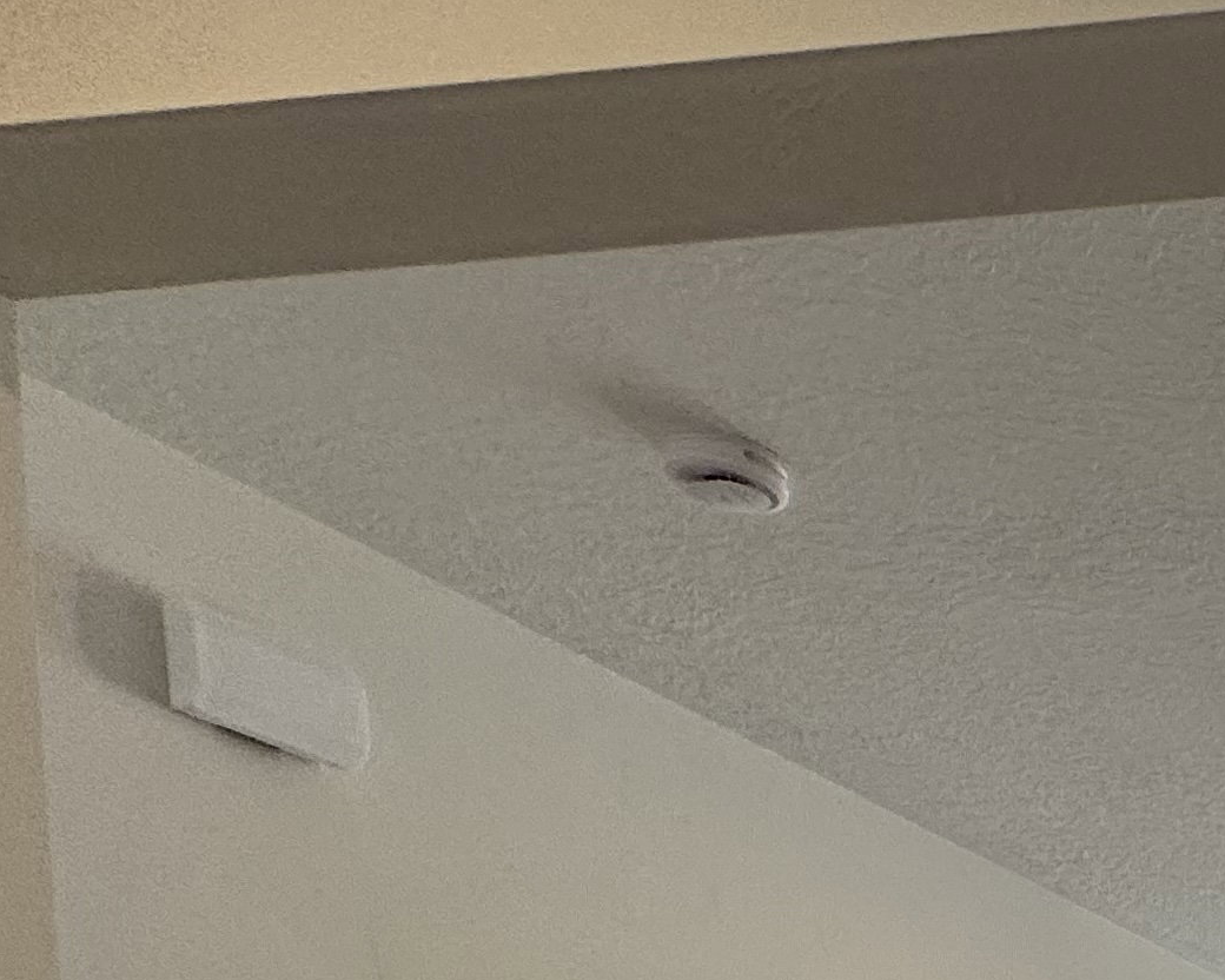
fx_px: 1922
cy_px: 1618
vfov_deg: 21.7
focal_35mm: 53
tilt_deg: -2.1
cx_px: 2200
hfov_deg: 22.0
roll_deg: +2.2
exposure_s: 1/120
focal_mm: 2.22
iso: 50
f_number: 2.2
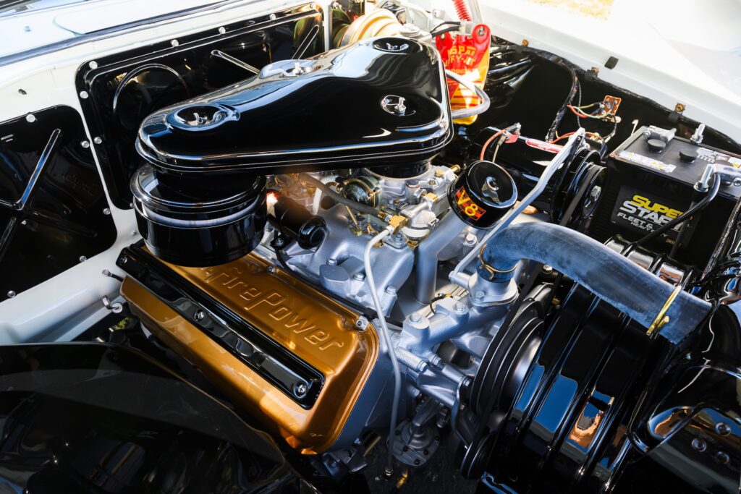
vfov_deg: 48.7
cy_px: 247
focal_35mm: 26
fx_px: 545
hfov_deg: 68.4
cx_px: 370
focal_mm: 26.5
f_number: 8
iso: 500
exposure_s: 1/20
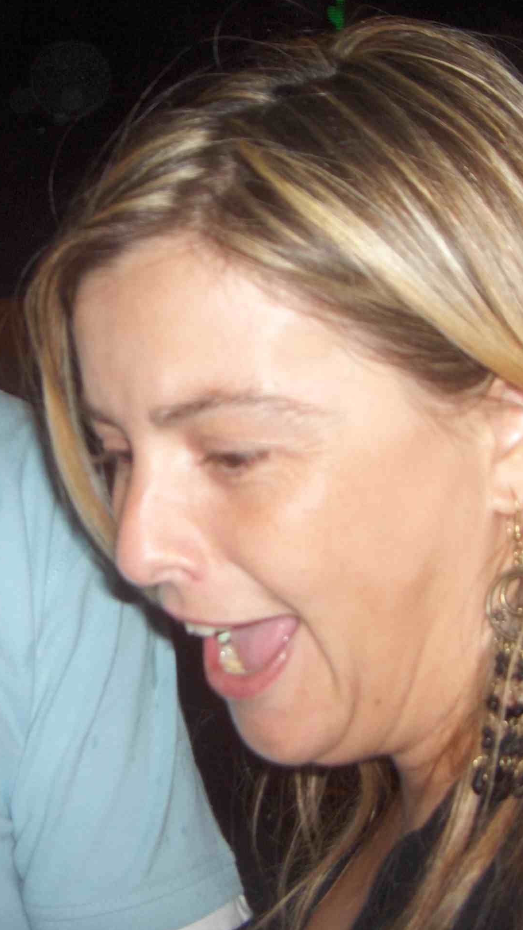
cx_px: 171
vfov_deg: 36.6
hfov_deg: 21.0
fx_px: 1406
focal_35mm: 57
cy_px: 464
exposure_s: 1/60
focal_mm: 8
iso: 100
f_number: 2.8
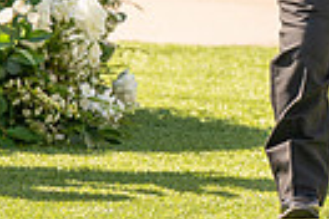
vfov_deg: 2.4
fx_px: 5236
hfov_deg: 3.6
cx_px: 419
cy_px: -193
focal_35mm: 573
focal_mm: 130
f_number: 4.5
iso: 200
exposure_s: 1/1600
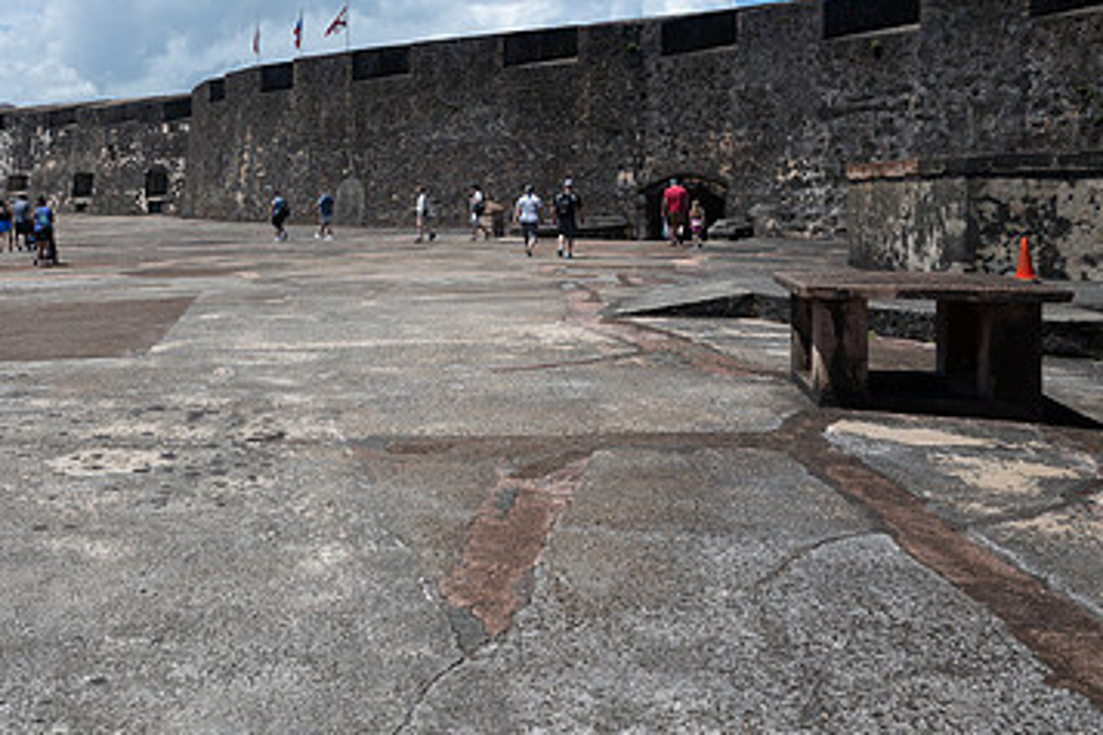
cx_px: 290
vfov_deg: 33.8
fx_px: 1195
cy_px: 221
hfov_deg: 47.9
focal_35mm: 39
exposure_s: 1/125
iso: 64
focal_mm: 24
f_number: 8
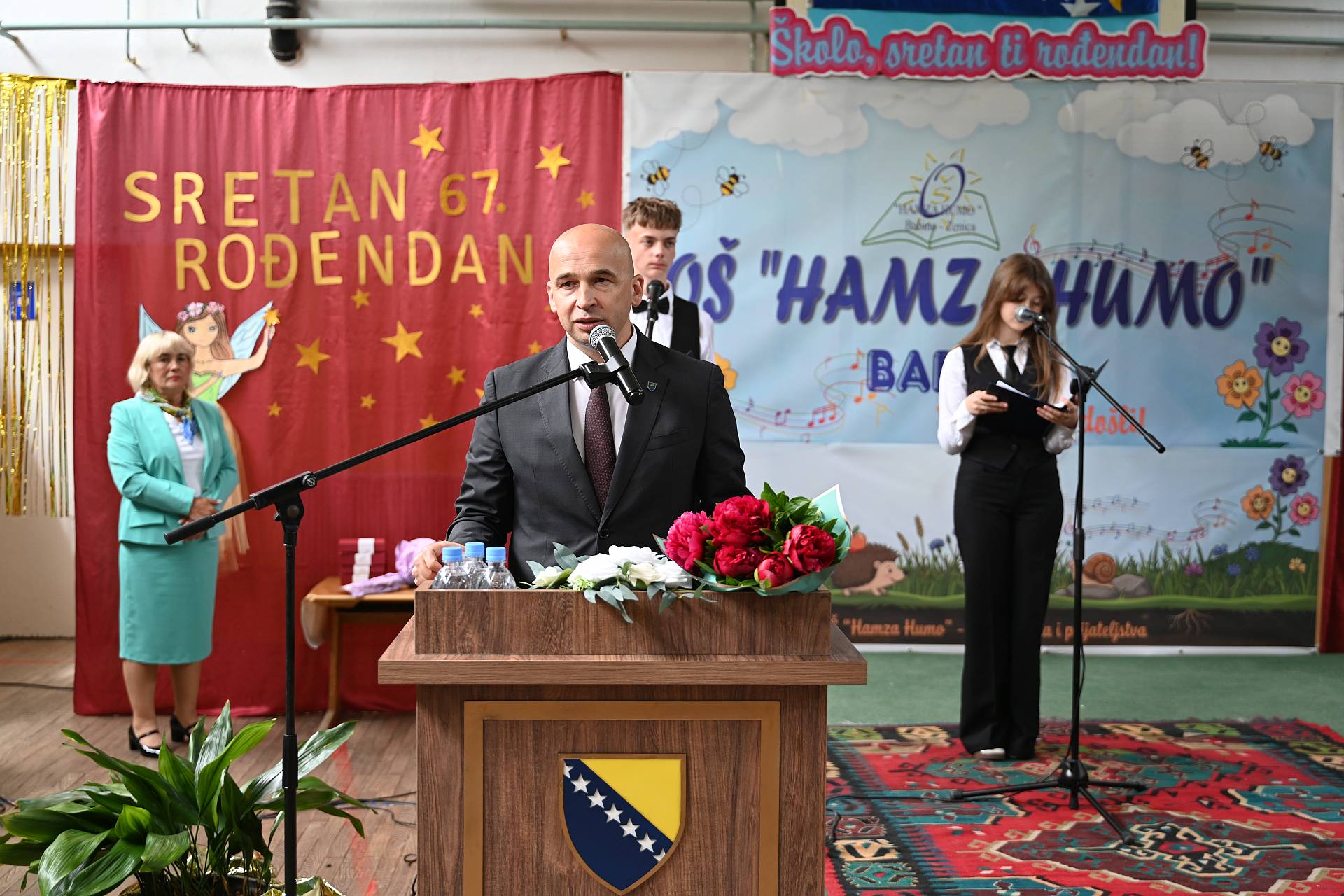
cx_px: 672
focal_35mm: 43
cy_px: 448
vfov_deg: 31.2
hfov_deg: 45.4
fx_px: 1605
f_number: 2.8
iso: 400
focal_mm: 43
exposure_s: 1/200
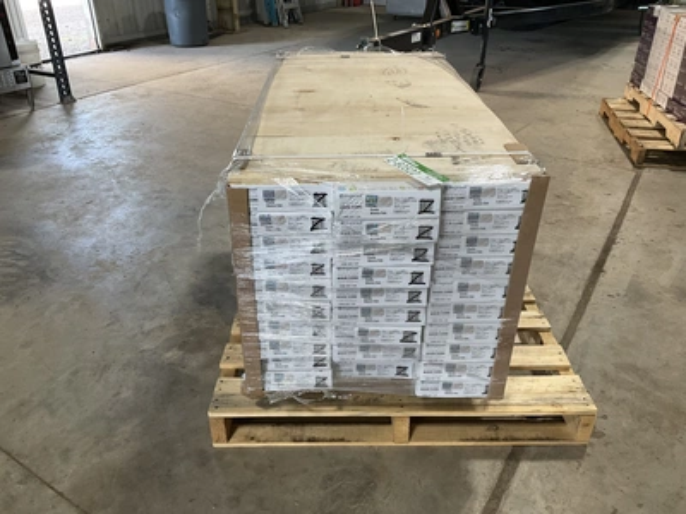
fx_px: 575
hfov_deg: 61.7
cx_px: 343
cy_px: 257
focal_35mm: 29
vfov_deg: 48.2
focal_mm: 3
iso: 50
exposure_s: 1/60
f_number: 1.8
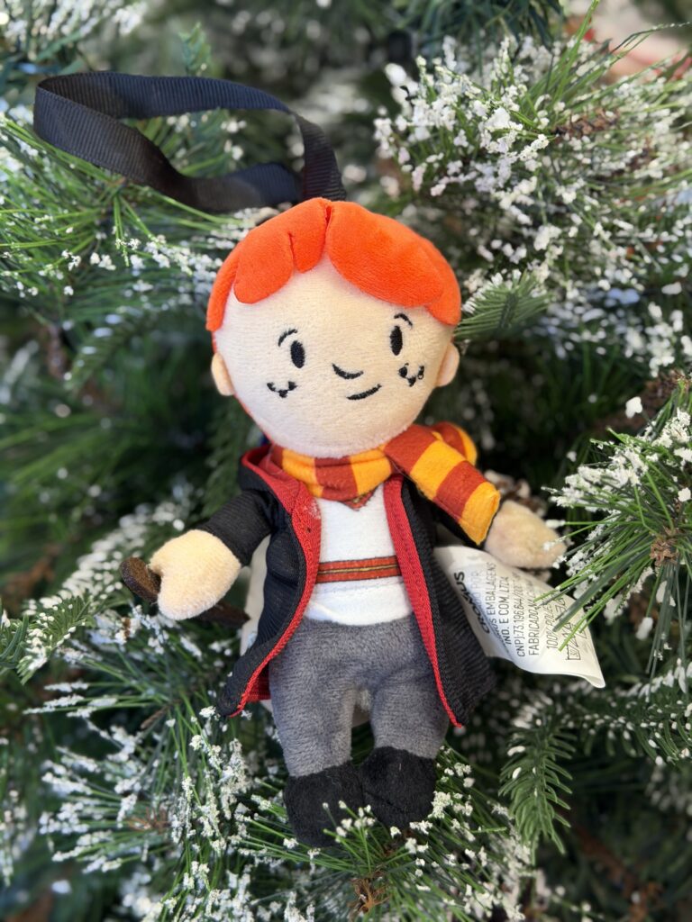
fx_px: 1279
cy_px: 461
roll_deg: -0.7
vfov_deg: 39.7
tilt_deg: -31.2
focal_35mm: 48
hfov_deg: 30.3
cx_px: 346
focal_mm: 6.76
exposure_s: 1/60
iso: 125
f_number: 1.78
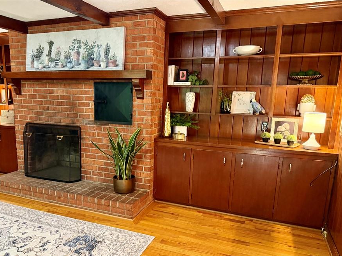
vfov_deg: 49.5
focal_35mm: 28
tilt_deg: -11.1
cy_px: 149
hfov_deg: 63.1
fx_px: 277
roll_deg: -0.2
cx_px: 144
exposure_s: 1/60
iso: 800
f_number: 1.78
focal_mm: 6.76
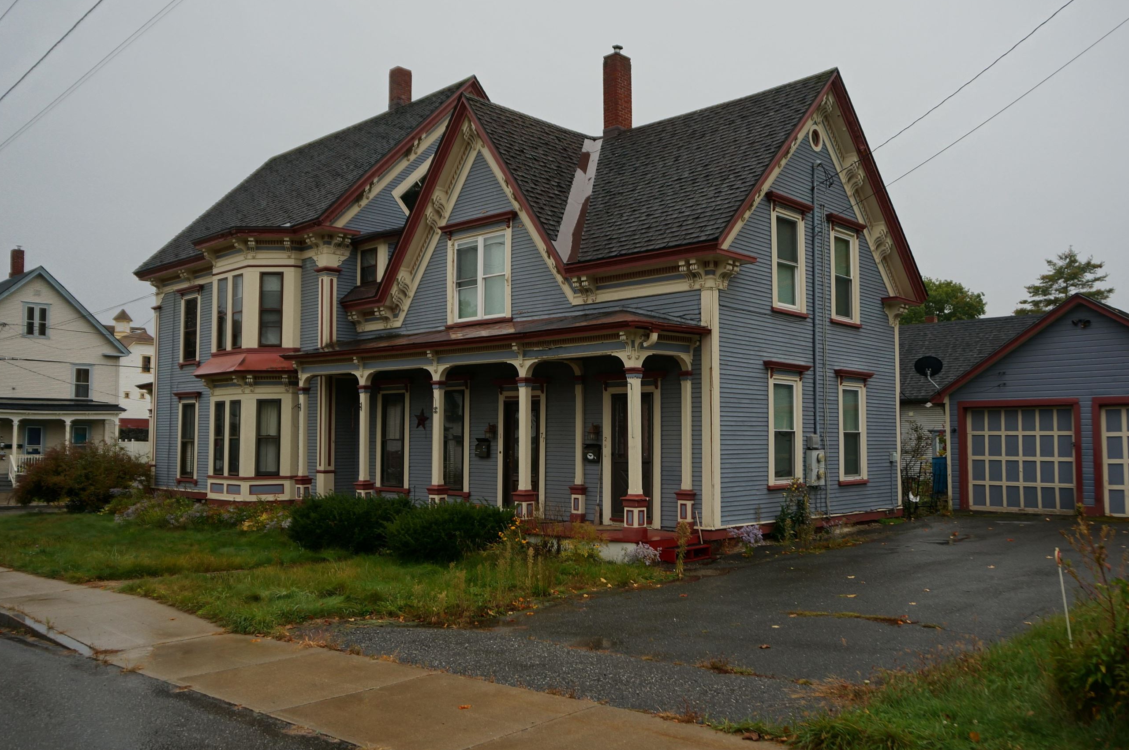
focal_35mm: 31
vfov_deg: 42.7
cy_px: 381
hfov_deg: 61.0
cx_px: 582
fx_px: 959
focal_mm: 17
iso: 100
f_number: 4
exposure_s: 1/160
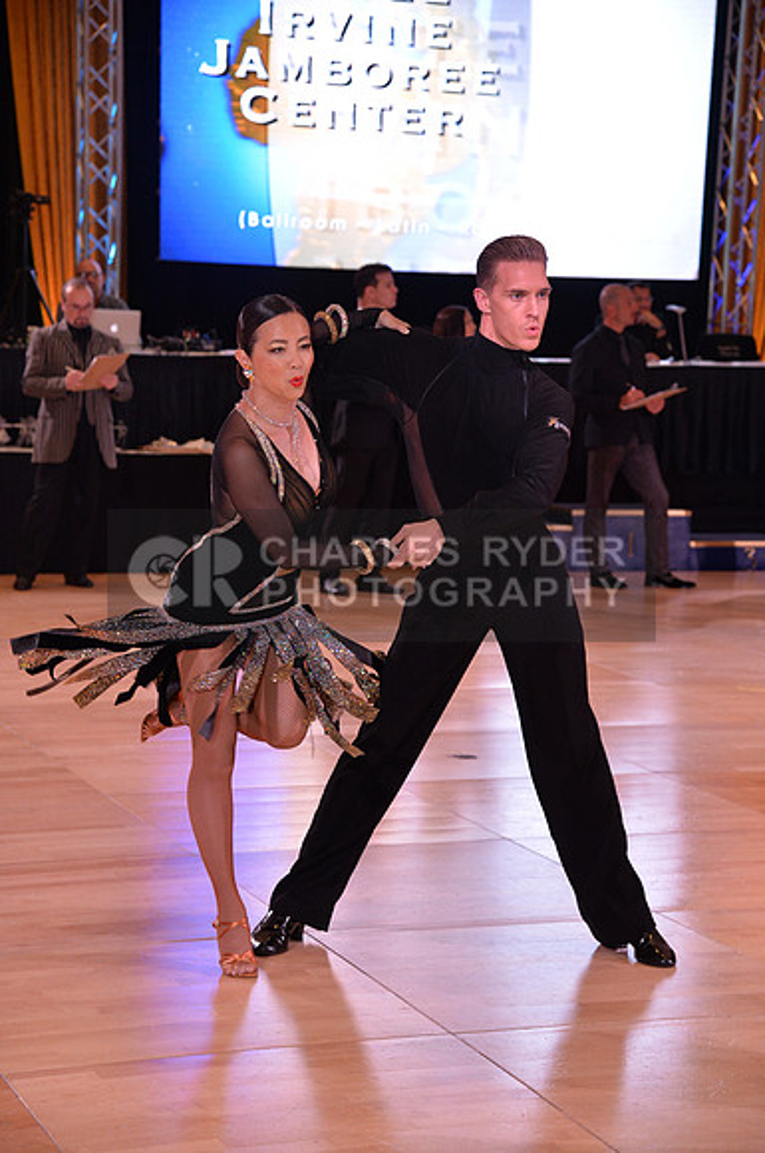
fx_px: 2749
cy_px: 576
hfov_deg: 15.8
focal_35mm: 86
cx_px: 382
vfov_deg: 23.7
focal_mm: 86
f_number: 5.6
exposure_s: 1/250
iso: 1600
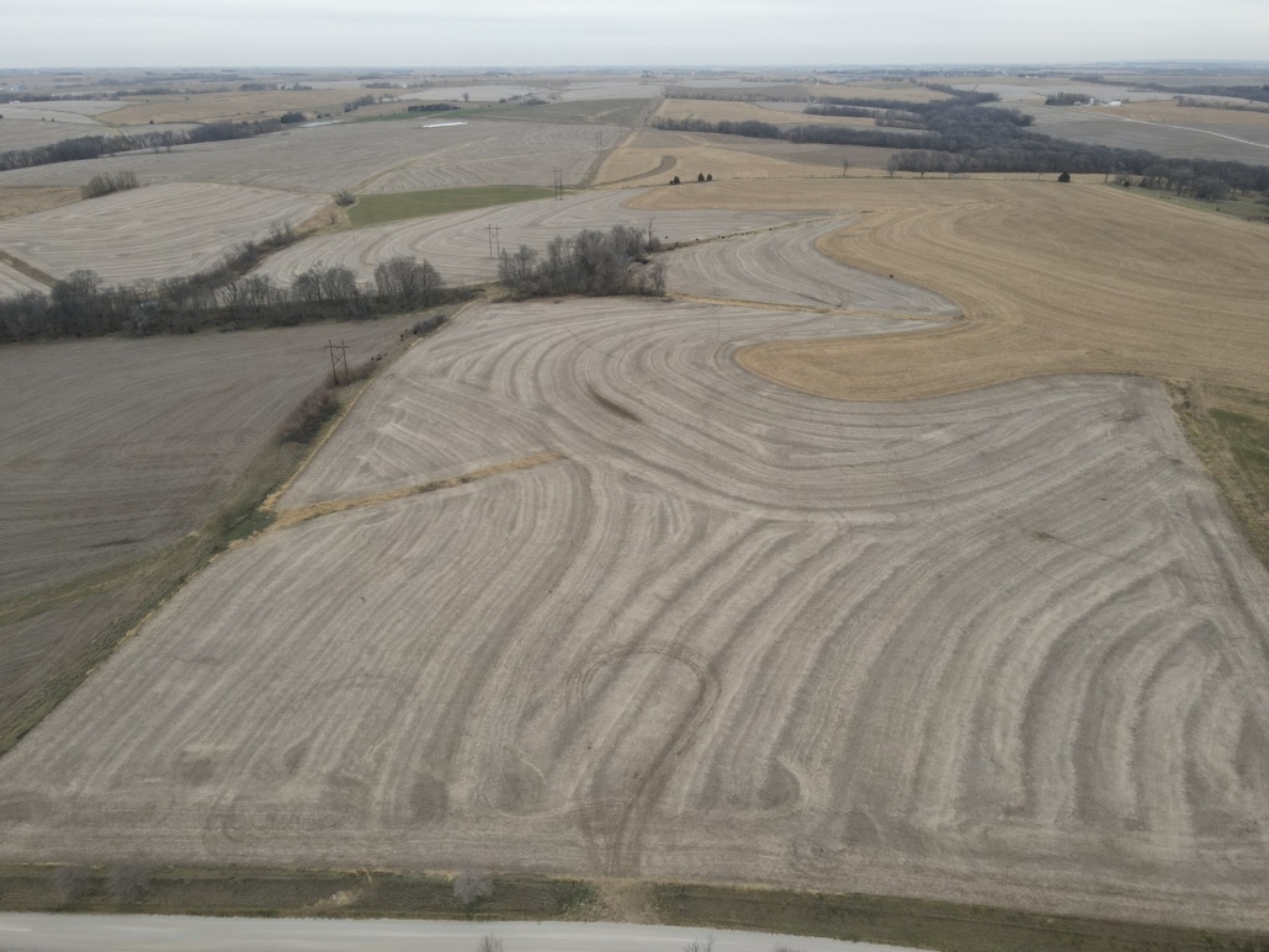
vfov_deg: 56.8
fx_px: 880
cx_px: 634
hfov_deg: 71.6
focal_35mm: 24
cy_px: 476
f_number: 2.8
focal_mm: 4.5
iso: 100
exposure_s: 1/160
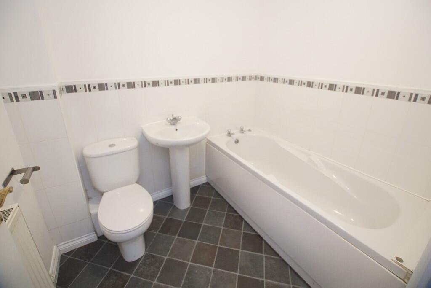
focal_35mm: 15
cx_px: 216
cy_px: 144
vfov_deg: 77.3
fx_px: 180
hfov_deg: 100.4
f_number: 3.5
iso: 3200
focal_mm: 10
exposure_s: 1/160
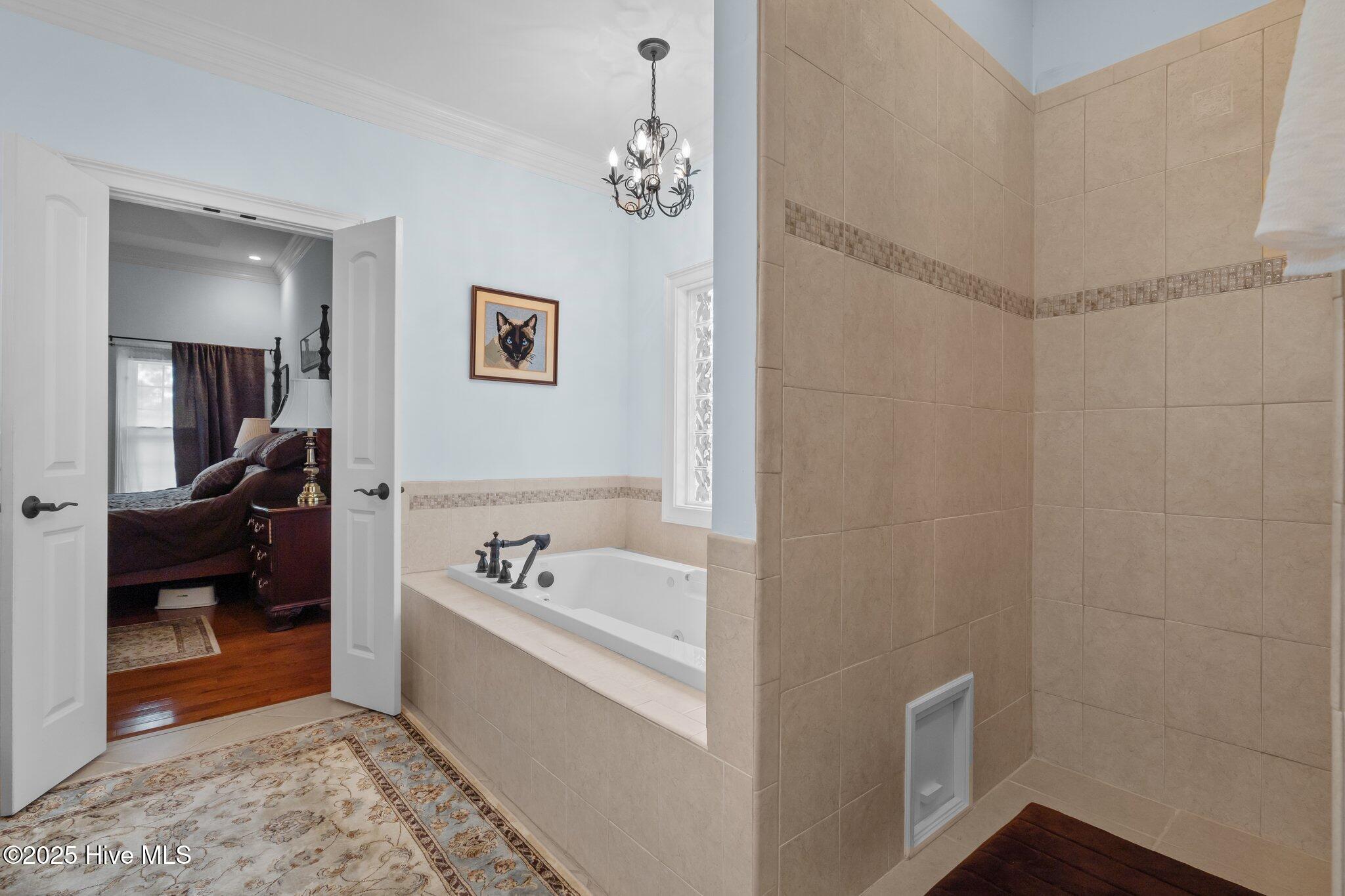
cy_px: 448
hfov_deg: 96.7
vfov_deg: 73.7
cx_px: 672
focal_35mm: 16
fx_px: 598
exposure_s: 1/15
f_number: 8
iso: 400
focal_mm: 16
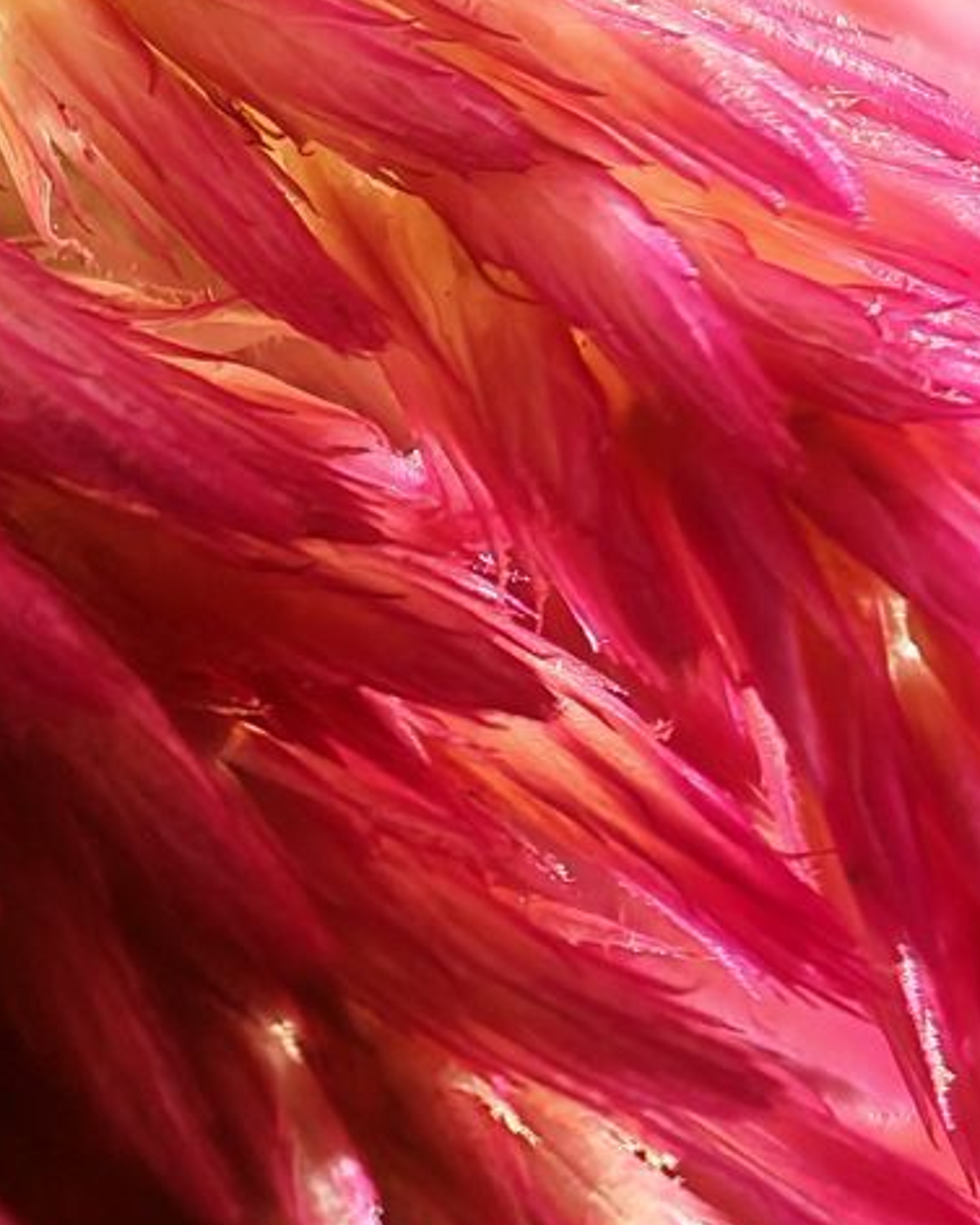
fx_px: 27545
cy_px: 960
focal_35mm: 760
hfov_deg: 2.0
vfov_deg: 2.5
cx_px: 827
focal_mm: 22.48
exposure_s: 1/270
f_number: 2.6
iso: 50
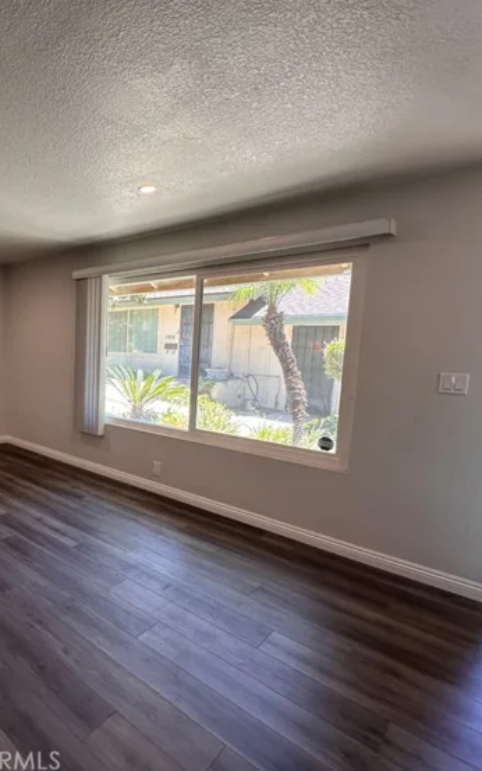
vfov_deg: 85.1
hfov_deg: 51.8
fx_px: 421
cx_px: 40
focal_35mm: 20
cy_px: 386
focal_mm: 2.22
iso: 125
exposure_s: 1/120
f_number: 2.2
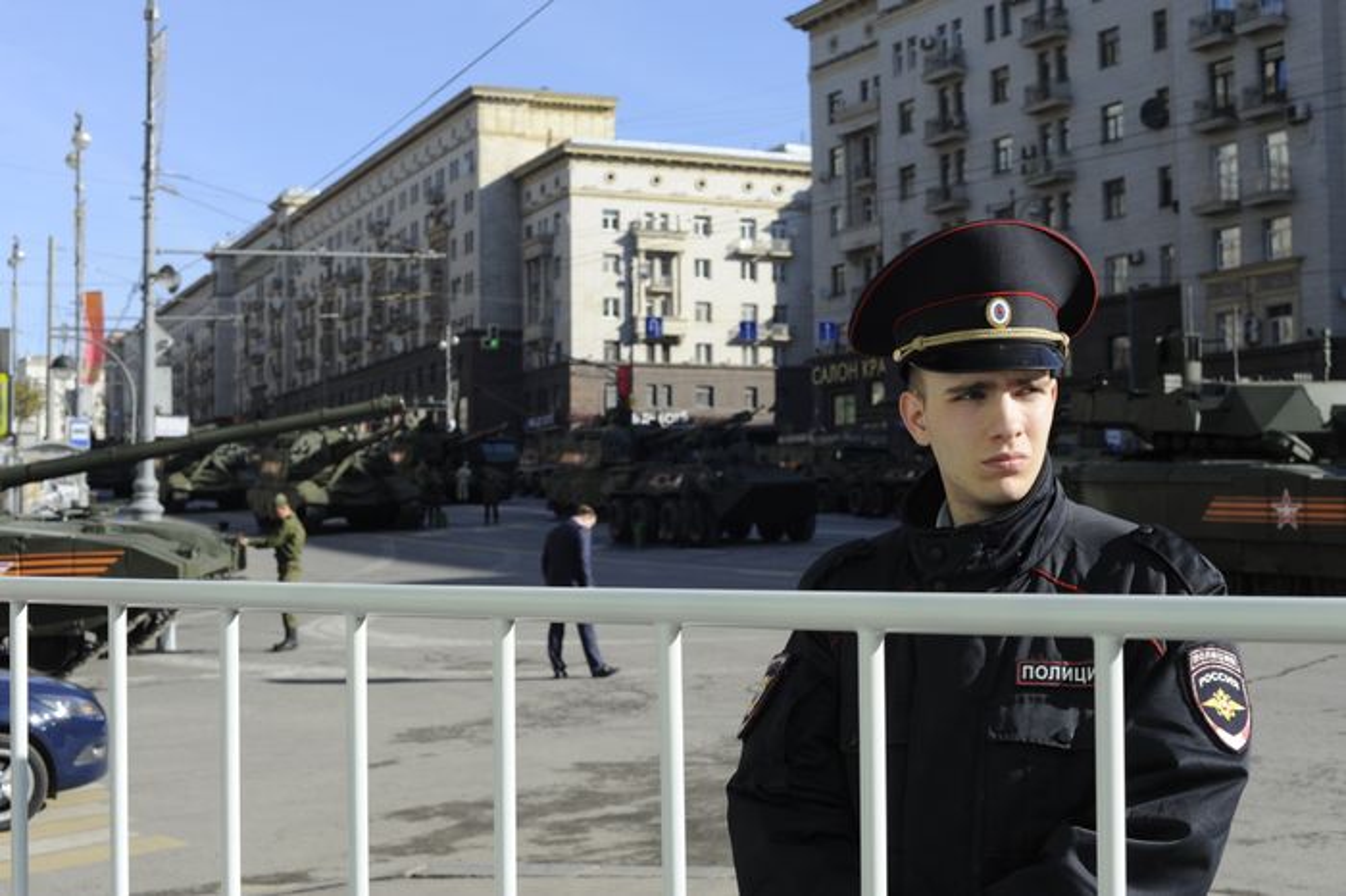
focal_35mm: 50
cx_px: 673
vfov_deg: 27.0
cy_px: 448
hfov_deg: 39.6
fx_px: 1868
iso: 640
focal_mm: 50
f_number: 10
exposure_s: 1/800
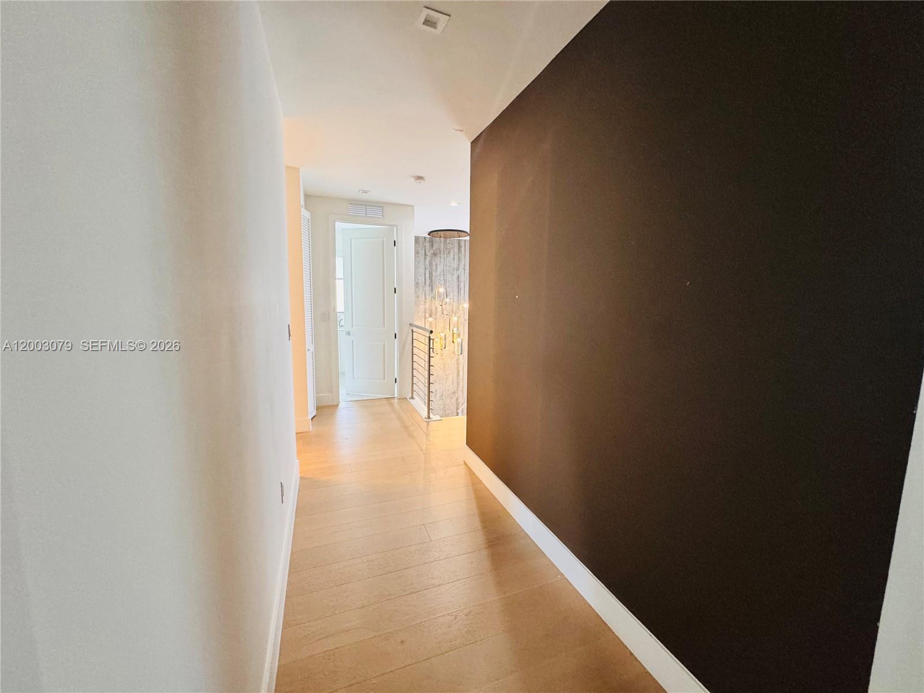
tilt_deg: -7.5
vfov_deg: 85.7
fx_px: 374
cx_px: 462
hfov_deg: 102.1
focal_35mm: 14
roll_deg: -1.1
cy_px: 346
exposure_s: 1/60
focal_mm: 2.22
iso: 400
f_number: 2.2
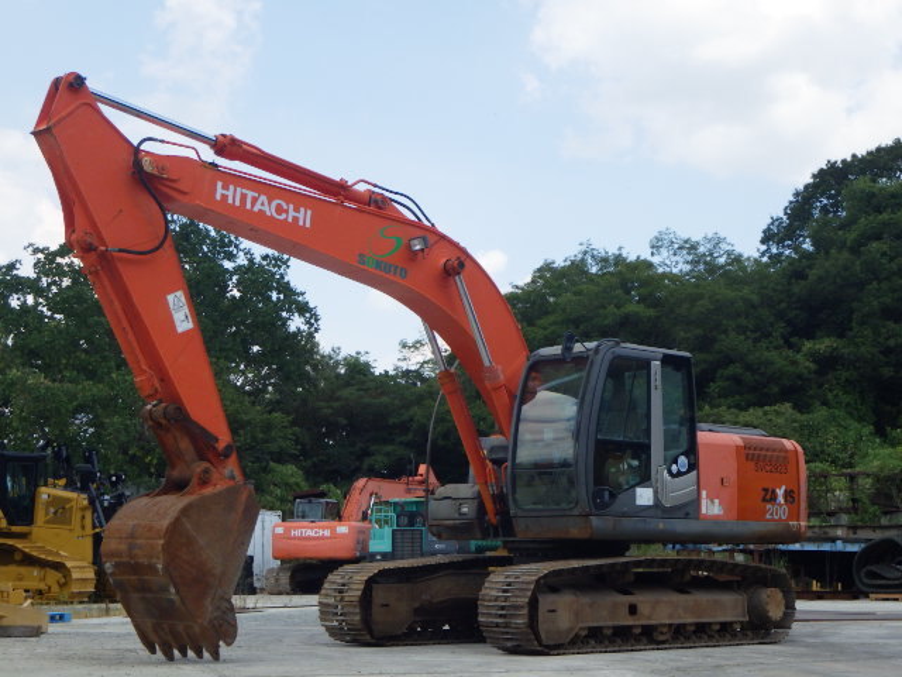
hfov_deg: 31.2
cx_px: 451
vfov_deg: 23.7
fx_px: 1616
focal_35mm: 62
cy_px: 338
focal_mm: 11.1
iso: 250
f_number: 5.5
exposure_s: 1/500
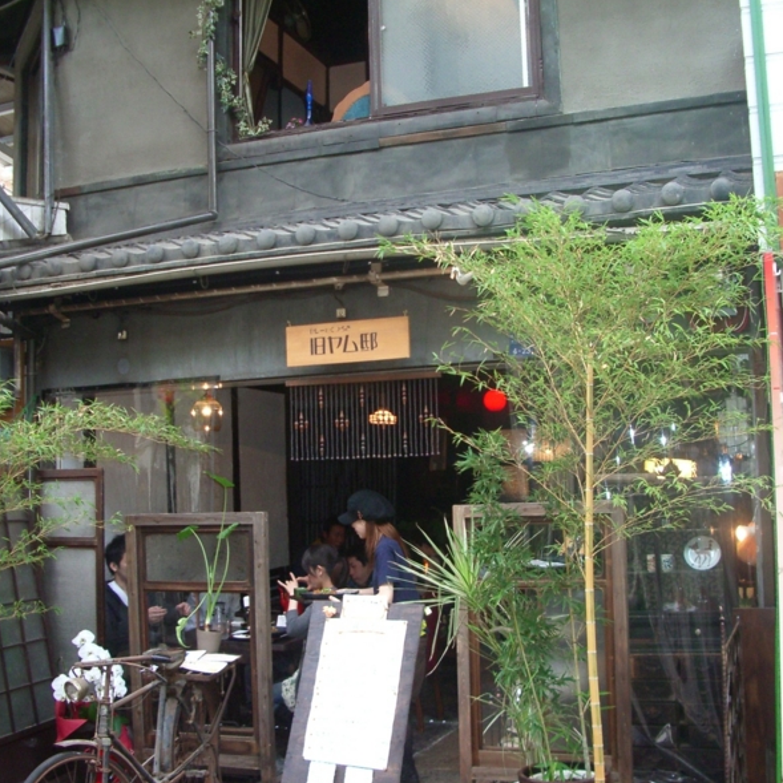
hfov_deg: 40.0
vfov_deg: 40.0
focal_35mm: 42
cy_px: 393
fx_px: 1075
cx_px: 408
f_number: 2.6
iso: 200
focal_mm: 5.8
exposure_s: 1/60
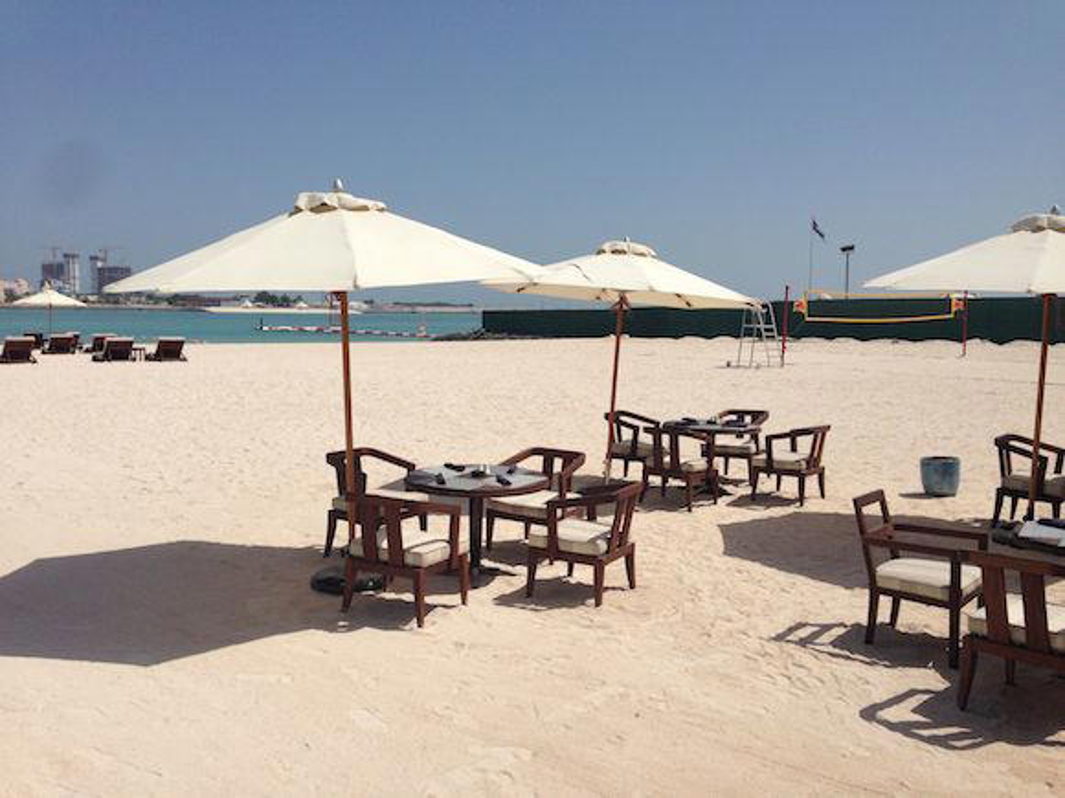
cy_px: 399
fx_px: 1015
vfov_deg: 42.9
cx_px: 532
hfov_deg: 55.4
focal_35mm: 33
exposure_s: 1/4184
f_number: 2.4
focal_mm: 4.12
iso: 50
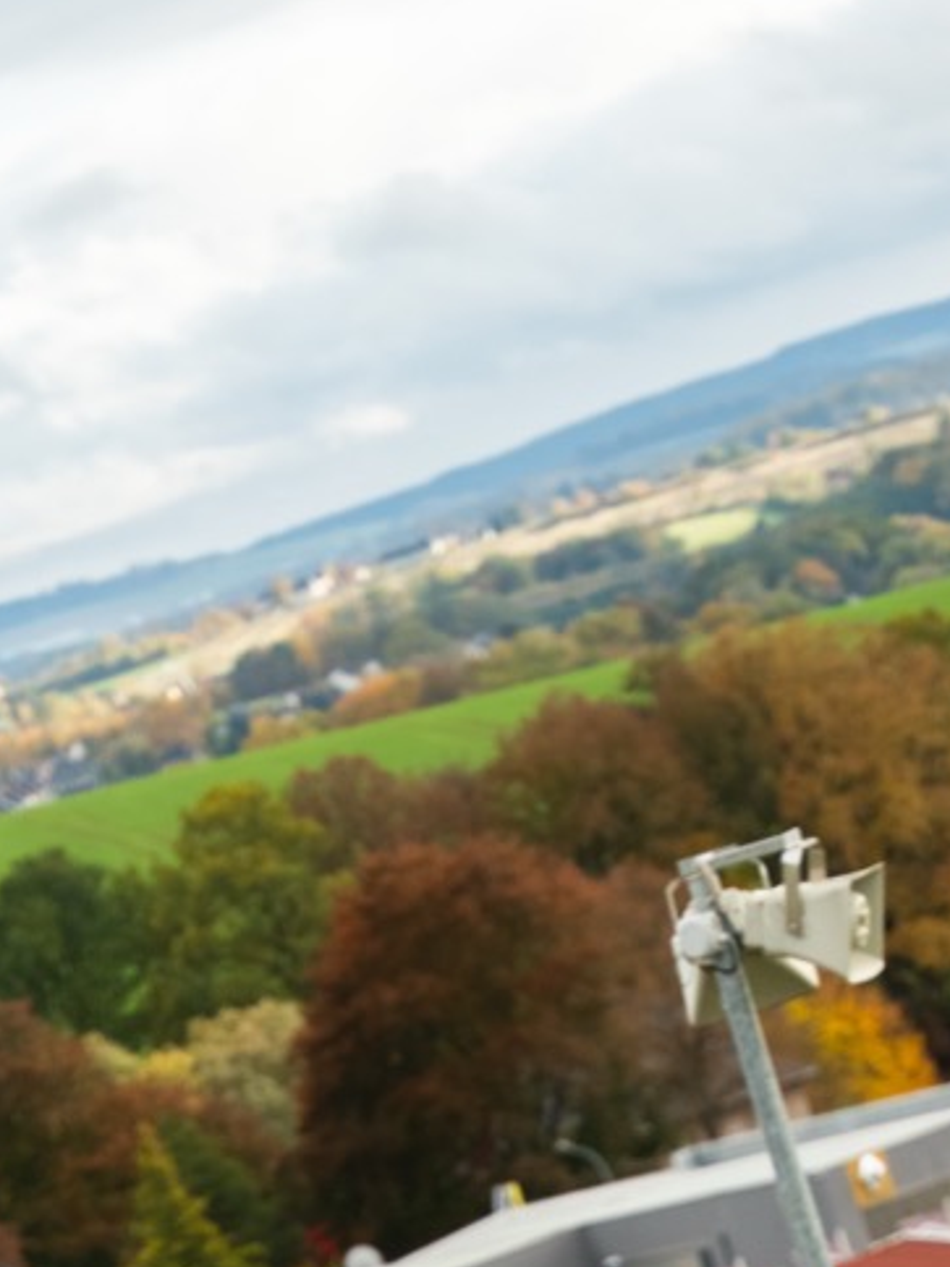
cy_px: 2079
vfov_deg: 7.0
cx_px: 540
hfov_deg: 5.3
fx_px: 10173
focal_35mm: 278
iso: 800
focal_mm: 70
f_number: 2.8
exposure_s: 1/125
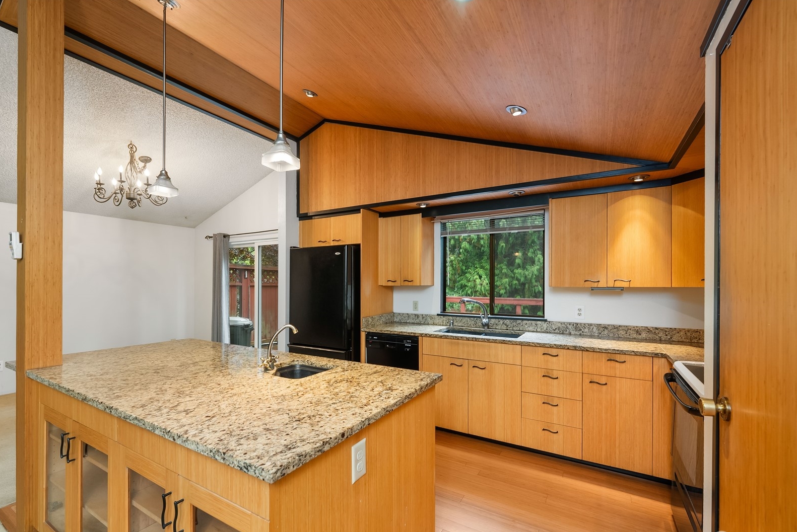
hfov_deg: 100.3
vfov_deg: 77.4
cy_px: 280
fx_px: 332
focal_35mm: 15
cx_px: 384
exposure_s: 1/10
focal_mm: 14
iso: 250
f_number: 8
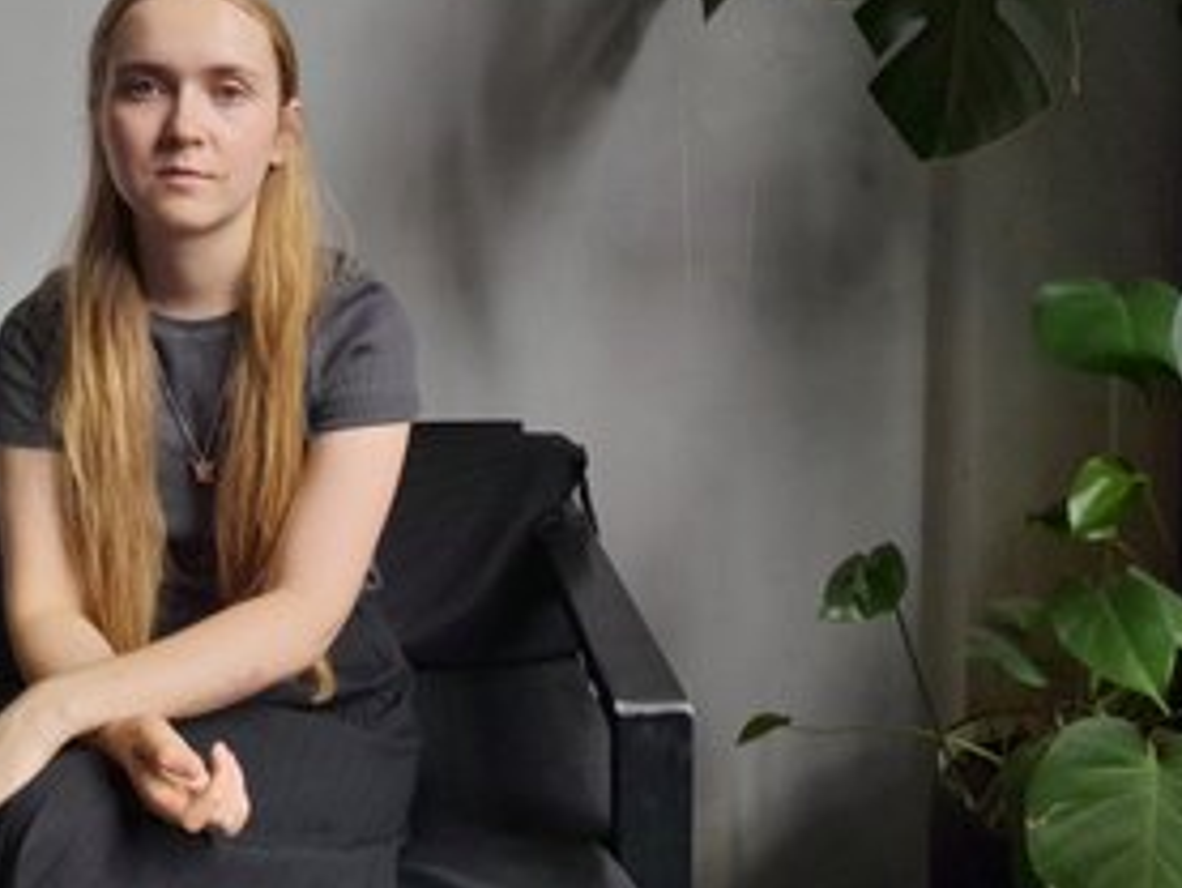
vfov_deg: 36.5
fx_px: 1332
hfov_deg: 46.9
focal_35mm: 39
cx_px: 371
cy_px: 307
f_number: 1.8
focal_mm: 4
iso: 50
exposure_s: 1/50
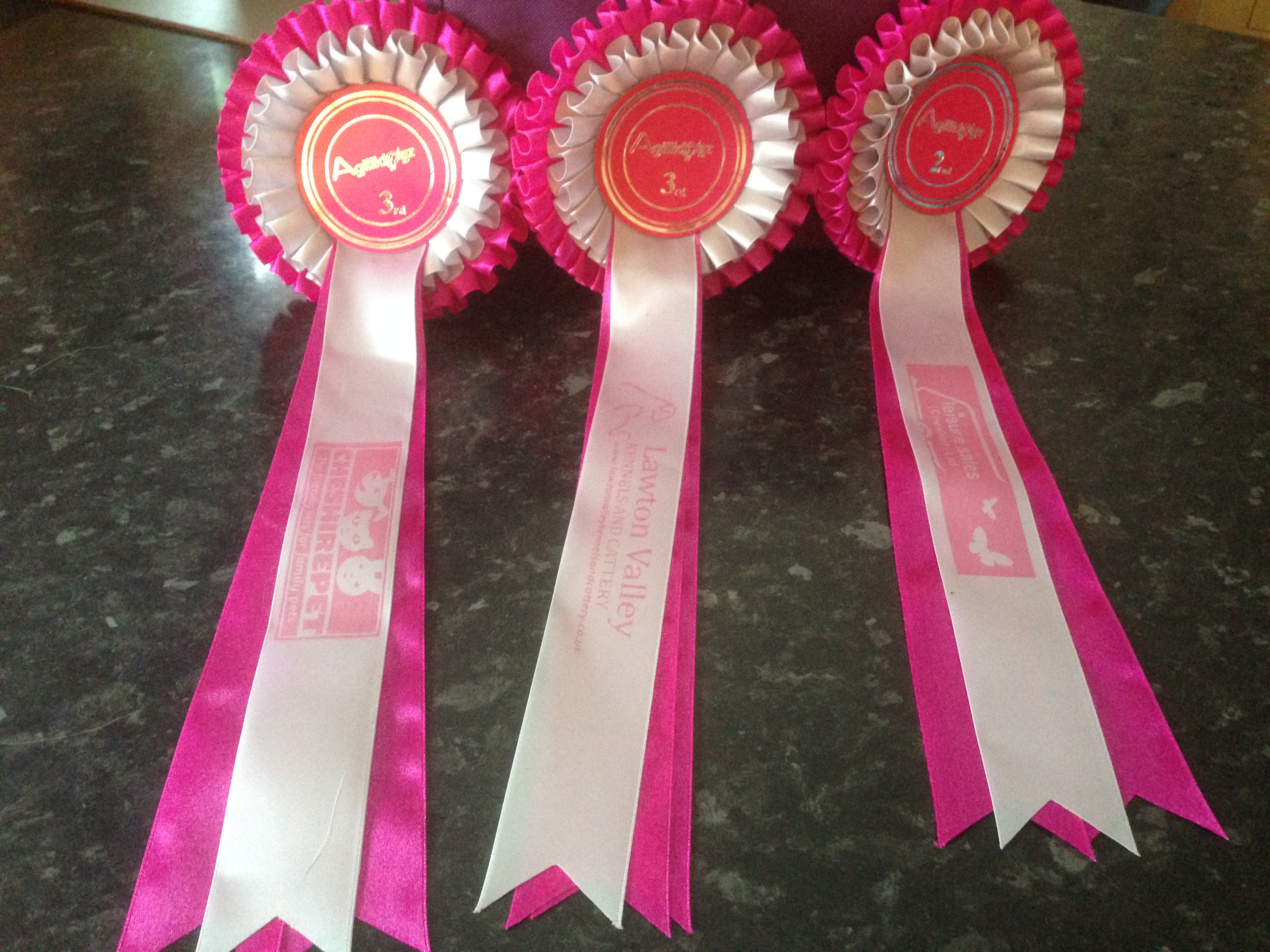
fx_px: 1211
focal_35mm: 33
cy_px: 476
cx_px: 635
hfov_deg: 55.4
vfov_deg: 42.9
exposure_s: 1/15
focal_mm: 4.12
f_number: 2.4
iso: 400
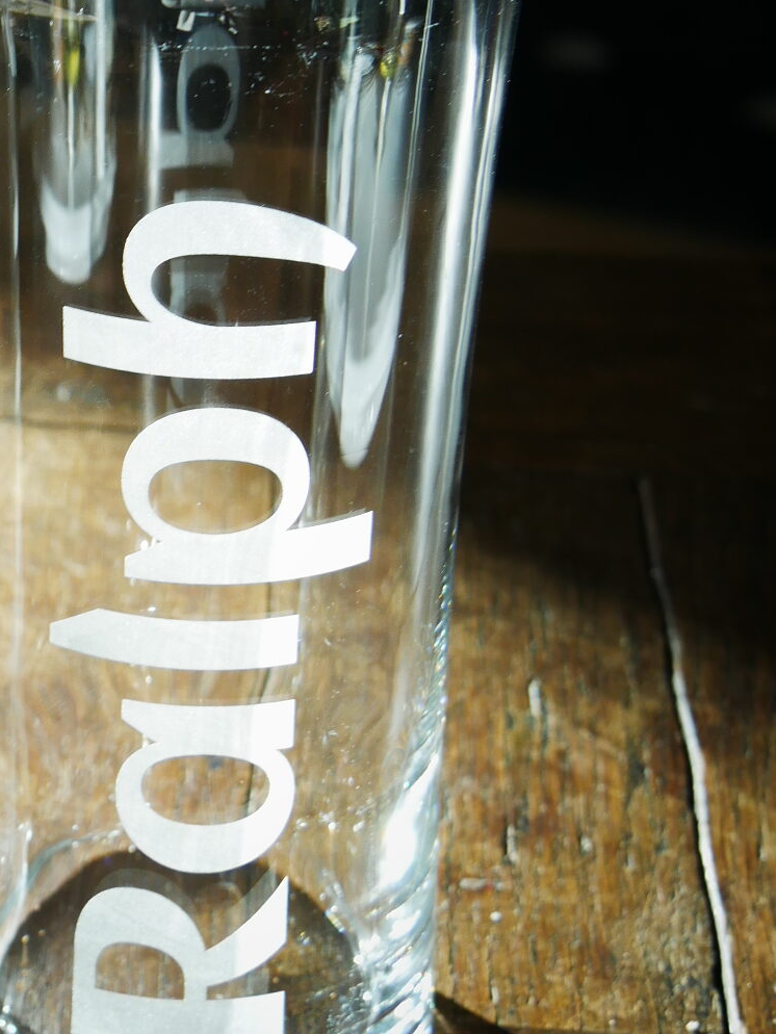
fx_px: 3824
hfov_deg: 11.4
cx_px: -49
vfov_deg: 15.3
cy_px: 268
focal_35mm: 128
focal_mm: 28
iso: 200
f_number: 5
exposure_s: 1/160
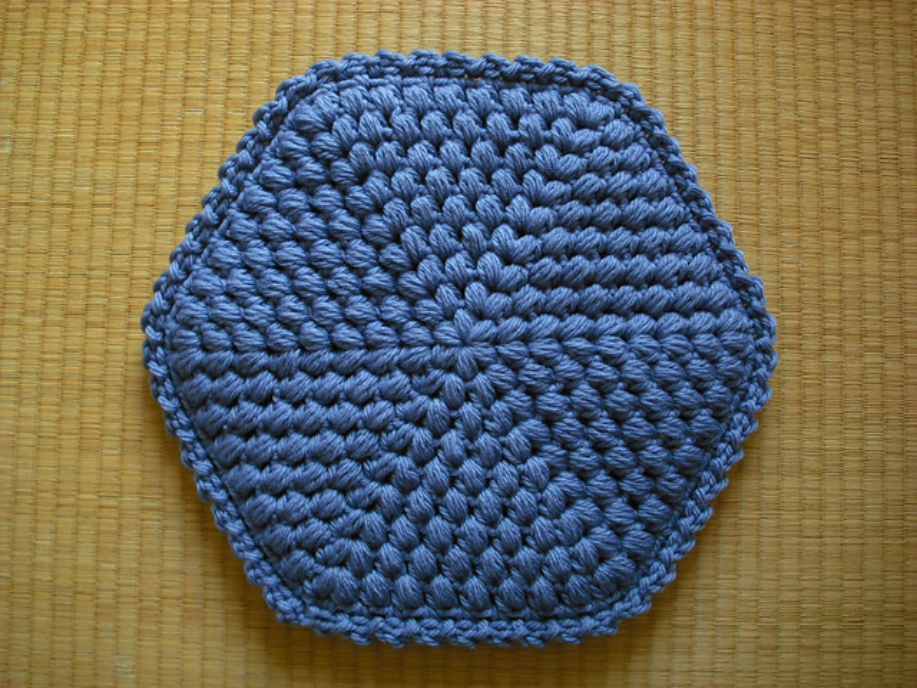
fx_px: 1007
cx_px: 458
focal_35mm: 38
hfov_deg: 49.0
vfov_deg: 37.7
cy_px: 344
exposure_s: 1/100
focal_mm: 6.2
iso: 200
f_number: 2.8
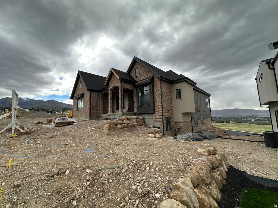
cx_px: 139
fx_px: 112
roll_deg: +1.3
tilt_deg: +7.2
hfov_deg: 102.1
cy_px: 104
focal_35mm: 14
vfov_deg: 85.7
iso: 40
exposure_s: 1/651
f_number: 2.2
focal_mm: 2.22
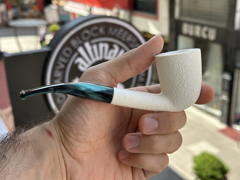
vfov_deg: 30.3
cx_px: 120
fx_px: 333
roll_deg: +2.0
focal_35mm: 48
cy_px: 90
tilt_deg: -19.7
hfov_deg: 39.7
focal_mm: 6.86
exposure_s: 1/681
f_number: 1.78
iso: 64
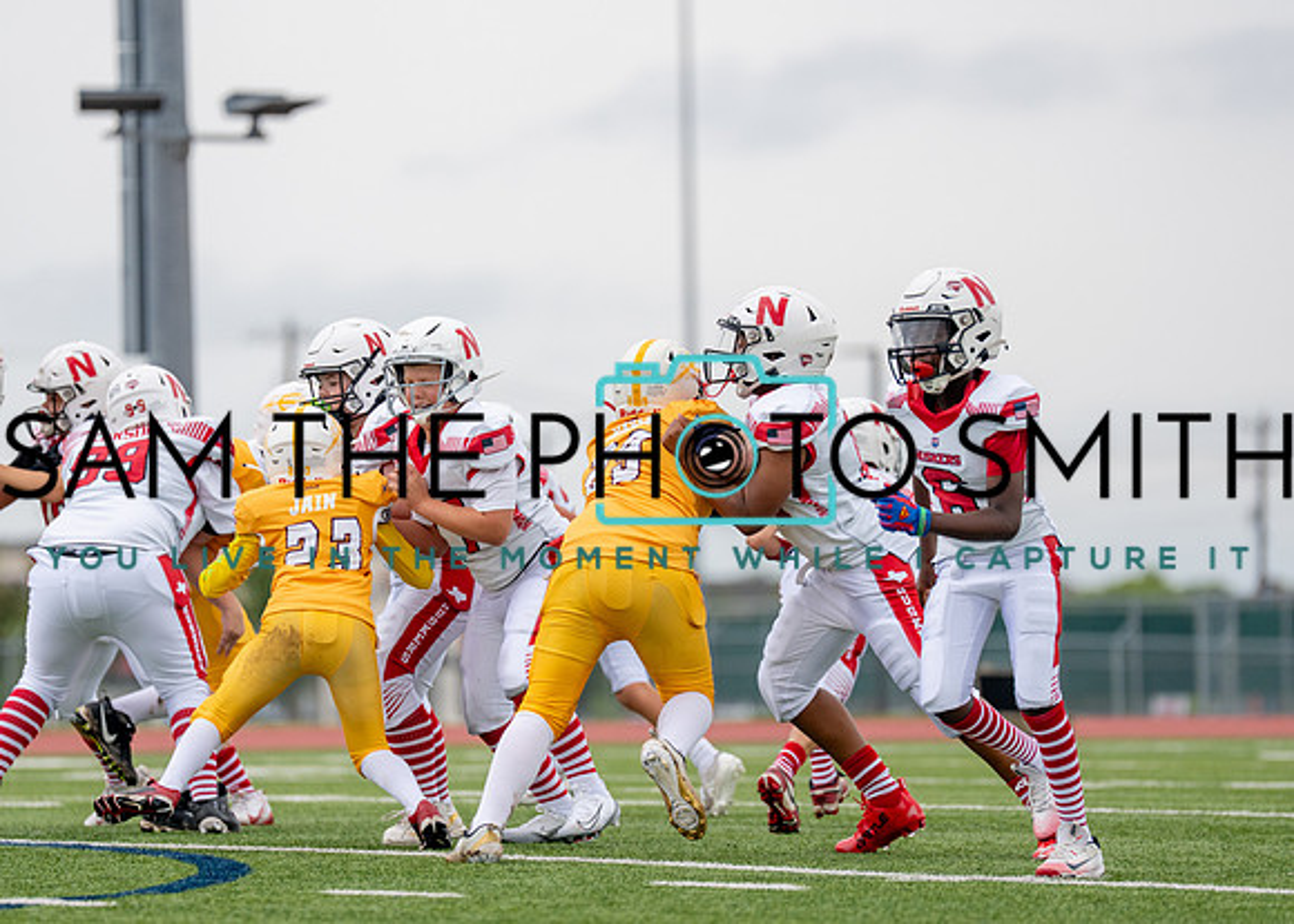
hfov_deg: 7.2
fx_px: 10301
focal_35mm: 280
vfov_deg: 5.1
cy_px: 504
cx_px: 611
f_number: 2.8
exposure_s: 1/2000
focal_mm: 200
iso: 320
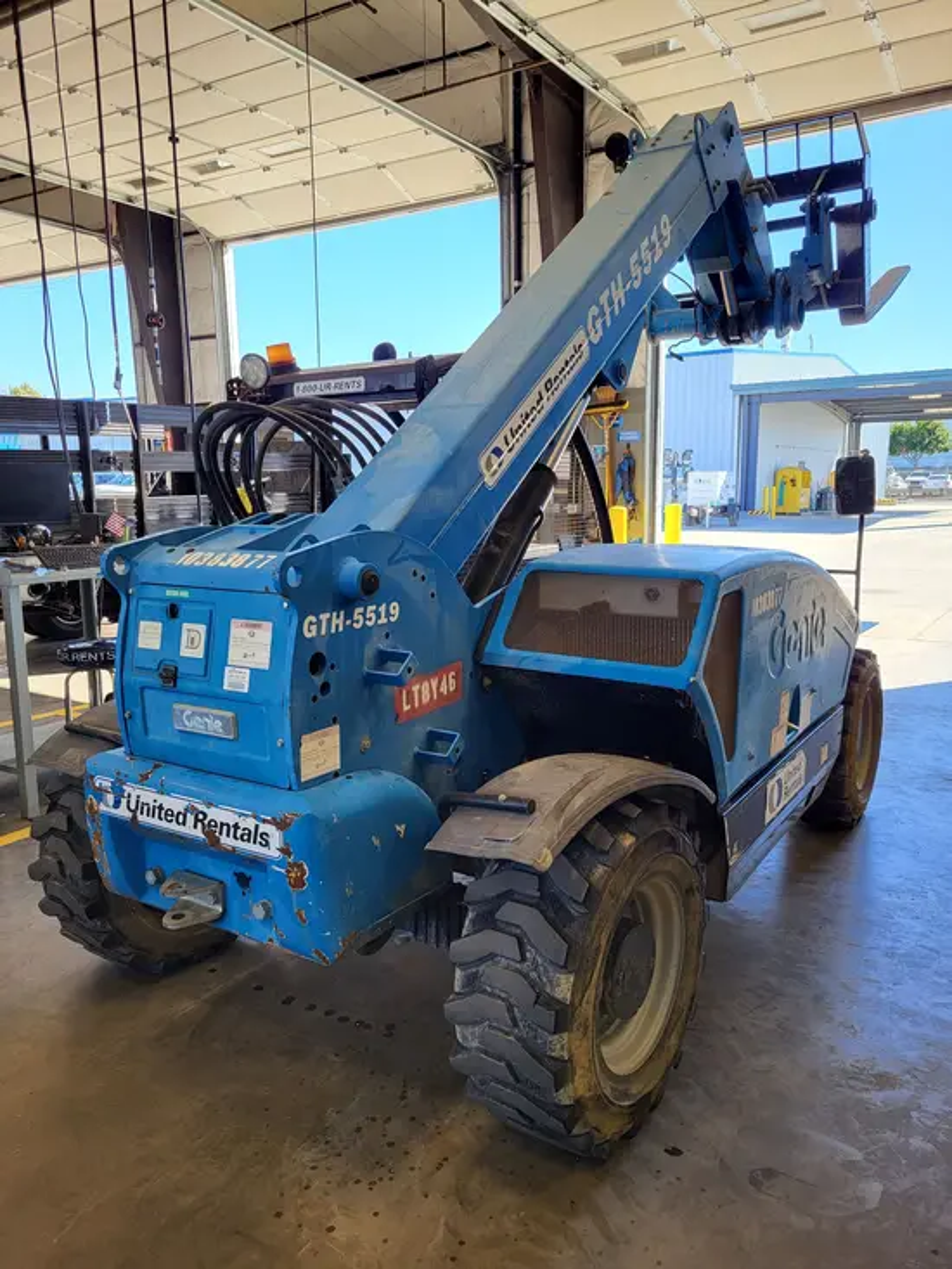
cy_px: 634
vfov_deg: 67.3
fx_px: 953
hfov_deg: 53.1
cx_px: 476
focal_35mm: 26
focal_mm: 5.4
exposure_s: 1/197
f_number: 1.8
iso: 40
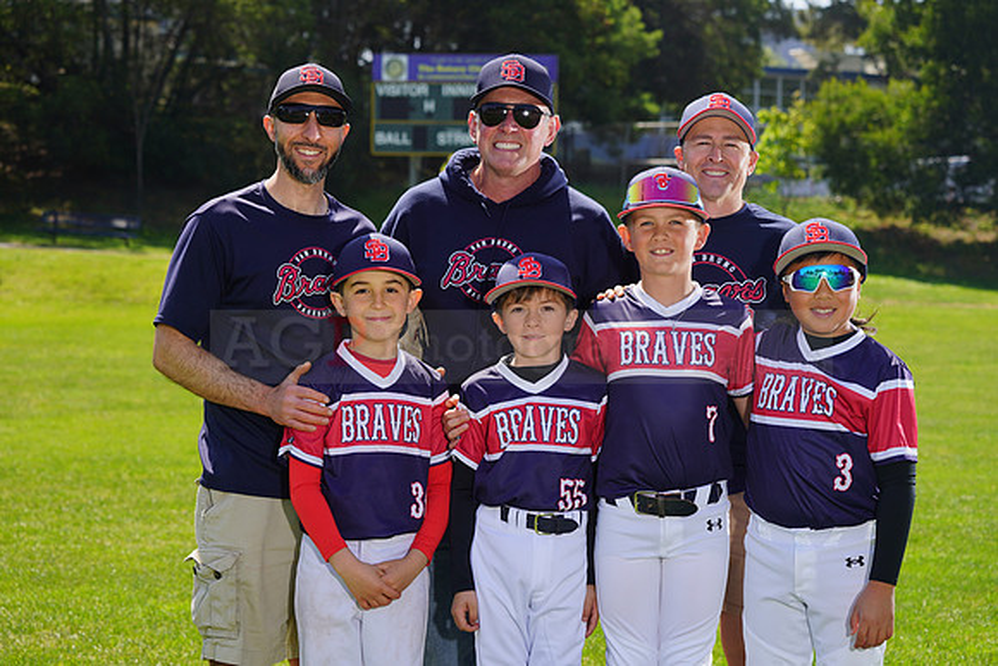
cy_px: 333
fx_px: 2773
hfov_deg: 20.4
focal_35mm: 100
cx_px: 499
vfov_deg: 13.7
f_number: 8
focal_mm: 100
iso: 100
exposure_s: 1/250
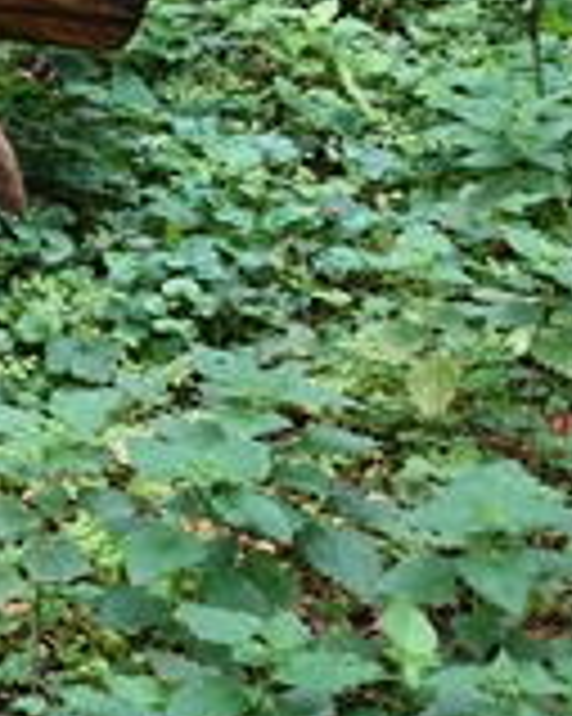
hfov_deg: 10.2
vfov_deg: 14.1
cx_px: -770
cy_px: -164
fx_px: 2796
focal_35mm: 132
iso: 320
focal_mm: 12.96
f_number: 8
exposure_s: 1/40
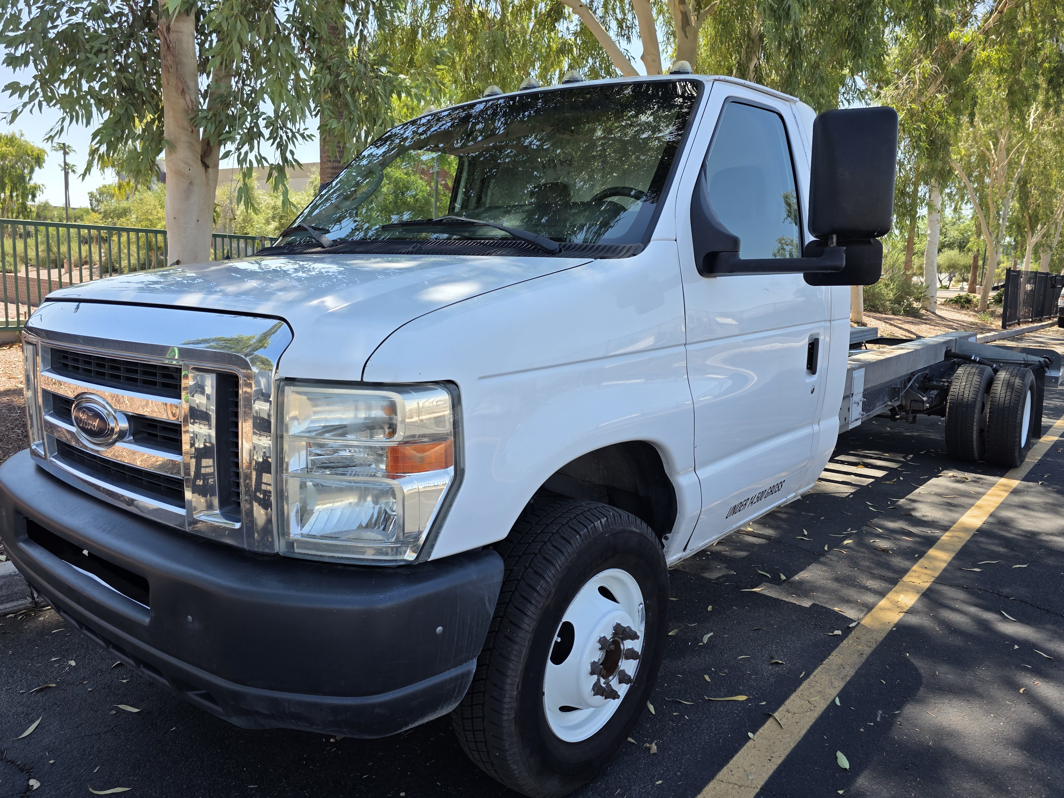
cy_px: 377
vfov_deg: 54.8
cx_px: 532
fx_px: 768
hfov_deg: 69.4
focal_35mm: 25
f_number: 1.7
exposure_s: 1/1839
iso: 80
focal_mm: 6.3
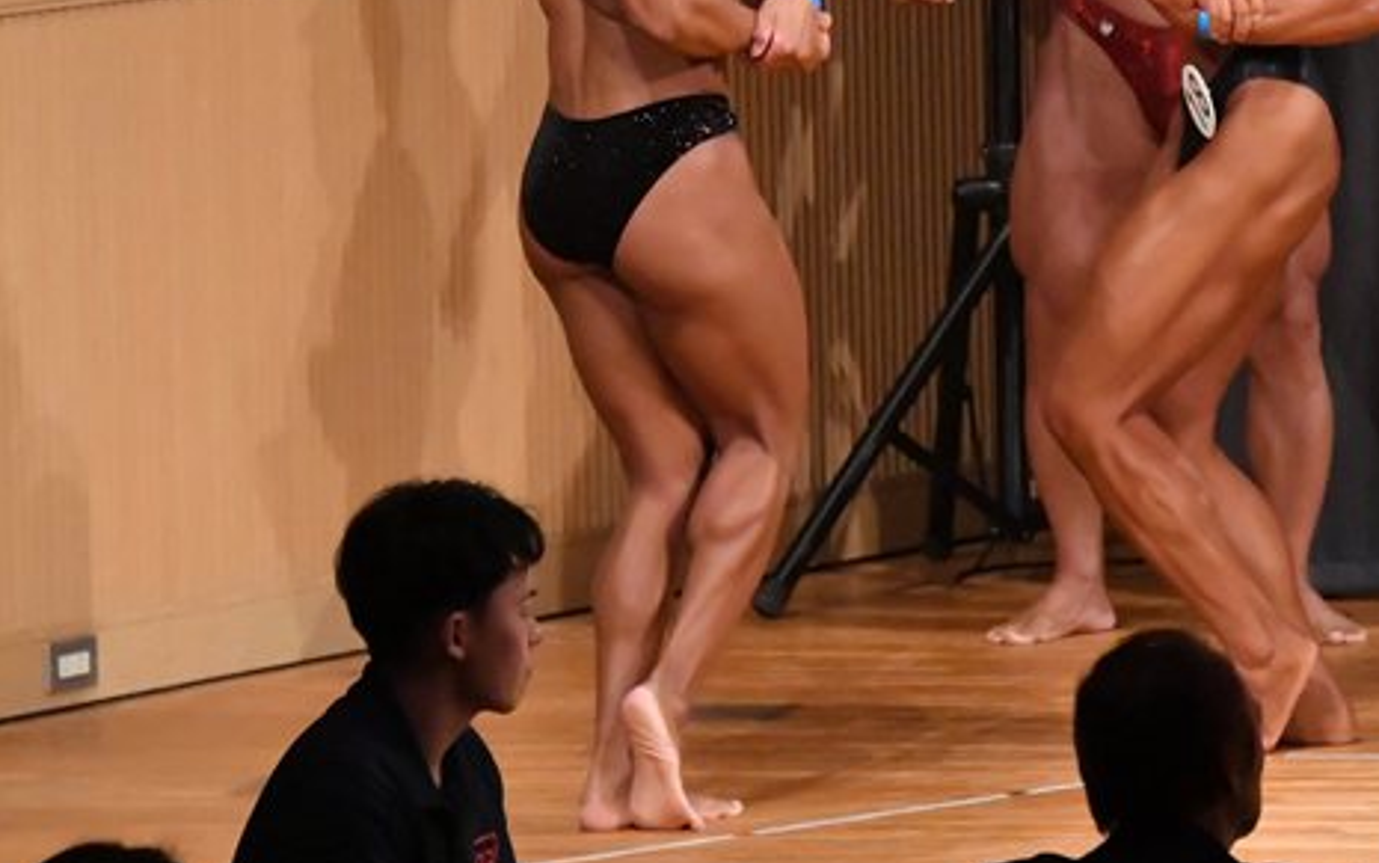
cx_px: 1001
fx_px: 18196
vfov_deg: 2.7
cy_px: 154
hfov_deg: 4.3
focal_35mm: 484
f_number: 5.6
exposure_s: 1/400
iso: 11400
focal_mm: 190
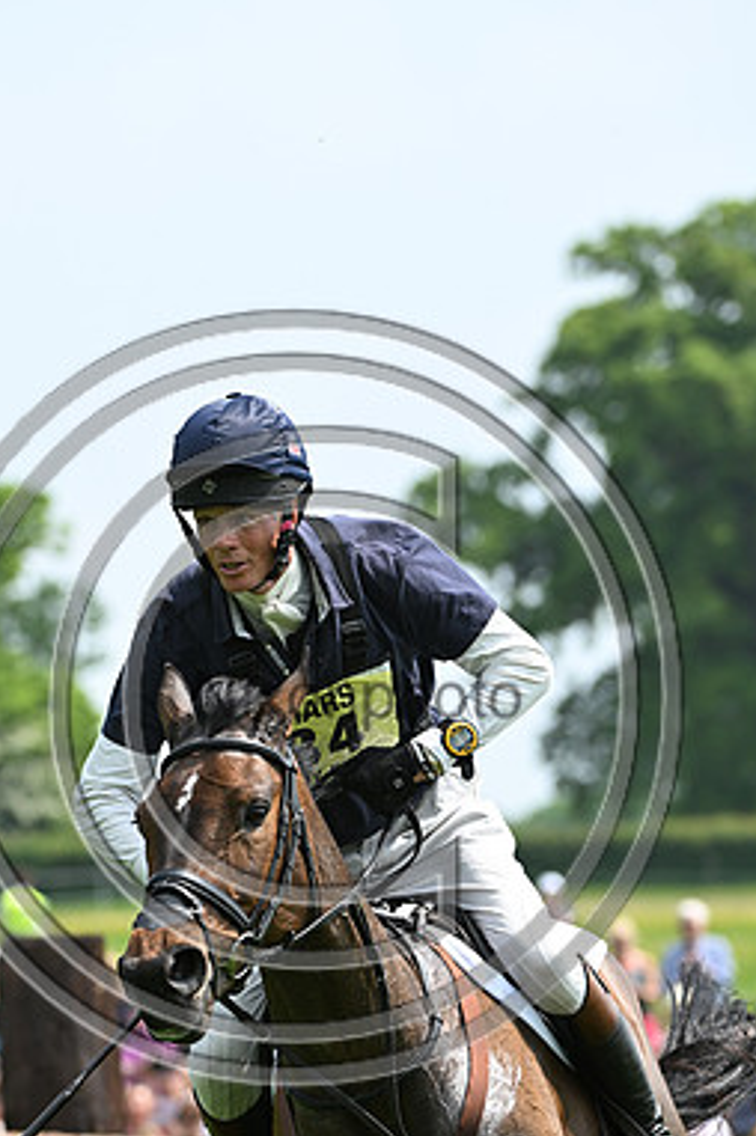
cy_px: 648
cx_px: 252
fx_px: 9593
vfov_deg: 6.8
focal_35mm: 304
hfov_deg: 4.5
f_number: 5.6
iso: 400
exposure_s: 1/1250
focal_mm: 200
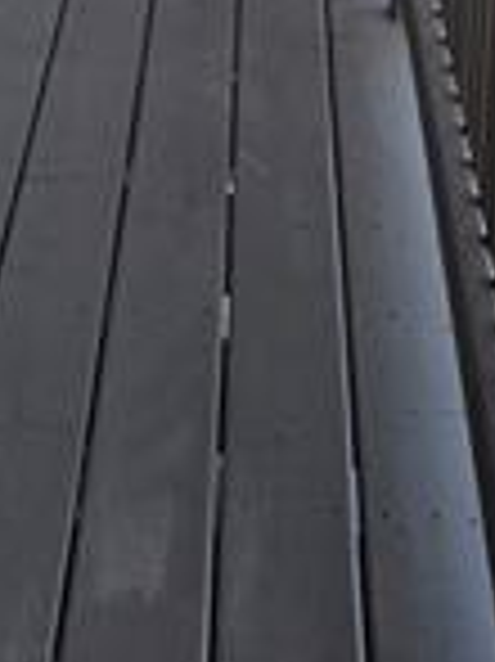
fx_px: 2291
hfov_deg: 12.2
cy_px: -167
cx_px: 58
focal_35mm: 120
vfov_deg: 15.7
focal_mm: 6.3
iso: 80
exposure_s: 1/1874
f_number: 1.7
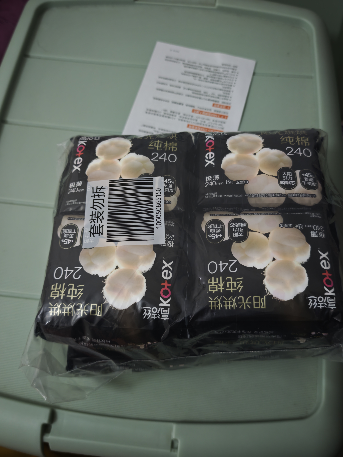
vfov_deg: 52.6
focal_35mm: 35
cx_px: 172
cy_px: 228
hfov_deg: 40.7
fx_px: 462
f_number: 1.63
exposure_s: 1/51.7
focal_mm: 8.72
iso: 500
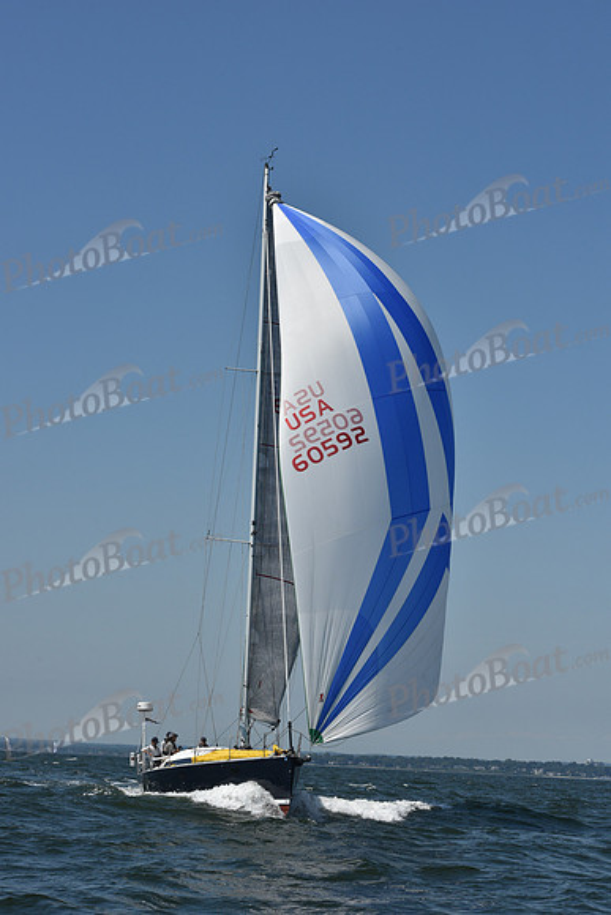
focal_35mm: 82
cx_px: 306
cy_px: 458
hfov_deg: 16.7
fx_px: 2086
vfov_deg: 24.8
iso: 250
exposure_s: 1/1250
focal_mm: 82
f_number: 10
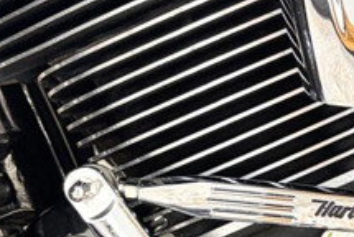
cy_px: 242
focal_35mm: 134
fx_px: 1319
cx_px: 487
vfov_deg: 10.2
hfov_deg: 14.5
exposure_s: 1/60
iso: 100
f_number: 1.6
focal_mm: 5.96
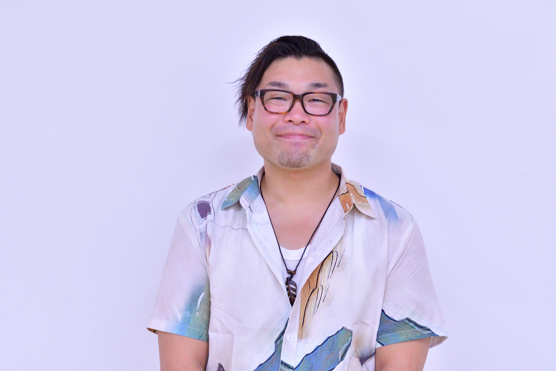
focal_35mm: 76
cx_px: 281
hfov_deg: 26.7
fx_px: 1174
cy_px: 188
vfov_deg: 17.9
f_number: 5.6
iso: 1000
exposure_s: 1/125
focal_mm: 50
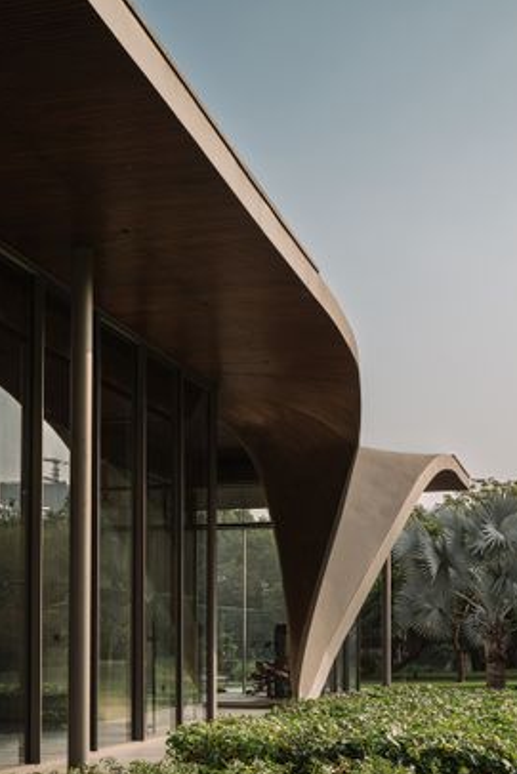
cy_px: 391
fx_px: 1141
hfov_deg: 25.5
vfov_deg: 37.5
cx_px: 268
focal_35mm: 53
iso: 100
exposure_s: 1/50
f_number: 10
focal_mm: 50
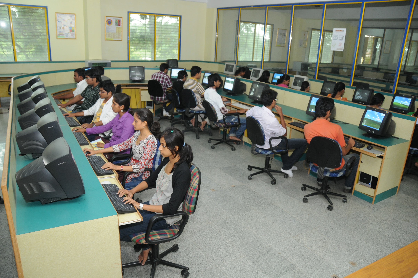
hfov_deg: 67.4
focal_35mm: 27
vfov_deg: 47.8
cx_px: 209
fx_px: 313
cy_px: 139
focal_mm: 18
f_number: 3.5
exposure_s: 1/80
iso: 800
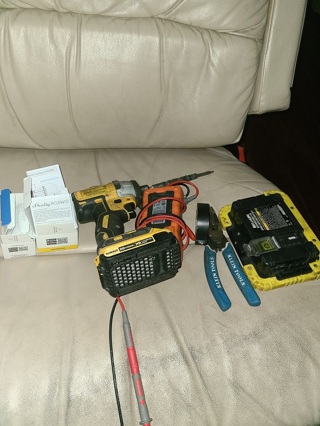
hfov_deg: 53.1
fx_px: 320
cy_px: 213
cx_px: 160
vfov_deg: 67.3
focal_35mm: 26
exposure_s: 1/30
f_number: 1.8
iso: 80
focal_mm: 5.4
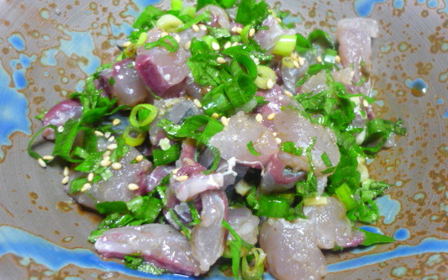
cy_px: 131
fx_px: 513
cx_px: 234
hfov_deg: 47.2
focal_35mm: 42
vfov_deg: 30.5
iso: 400
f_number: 2.8
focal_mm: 5.5
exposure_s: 1/20
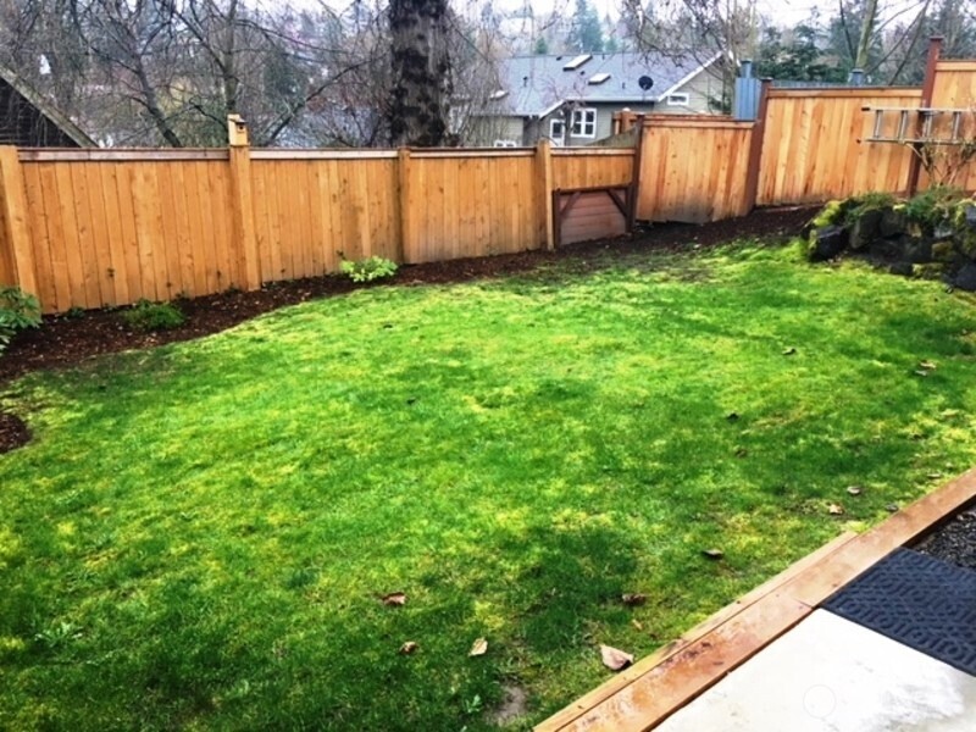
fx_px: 818
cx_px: 488
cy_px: 366
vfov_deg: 48.2
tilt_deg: -16.1
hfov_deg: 61.7
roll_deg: -1.0
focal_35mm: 29
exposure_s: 1/40
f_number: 2.2
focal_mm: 4.15
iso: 32
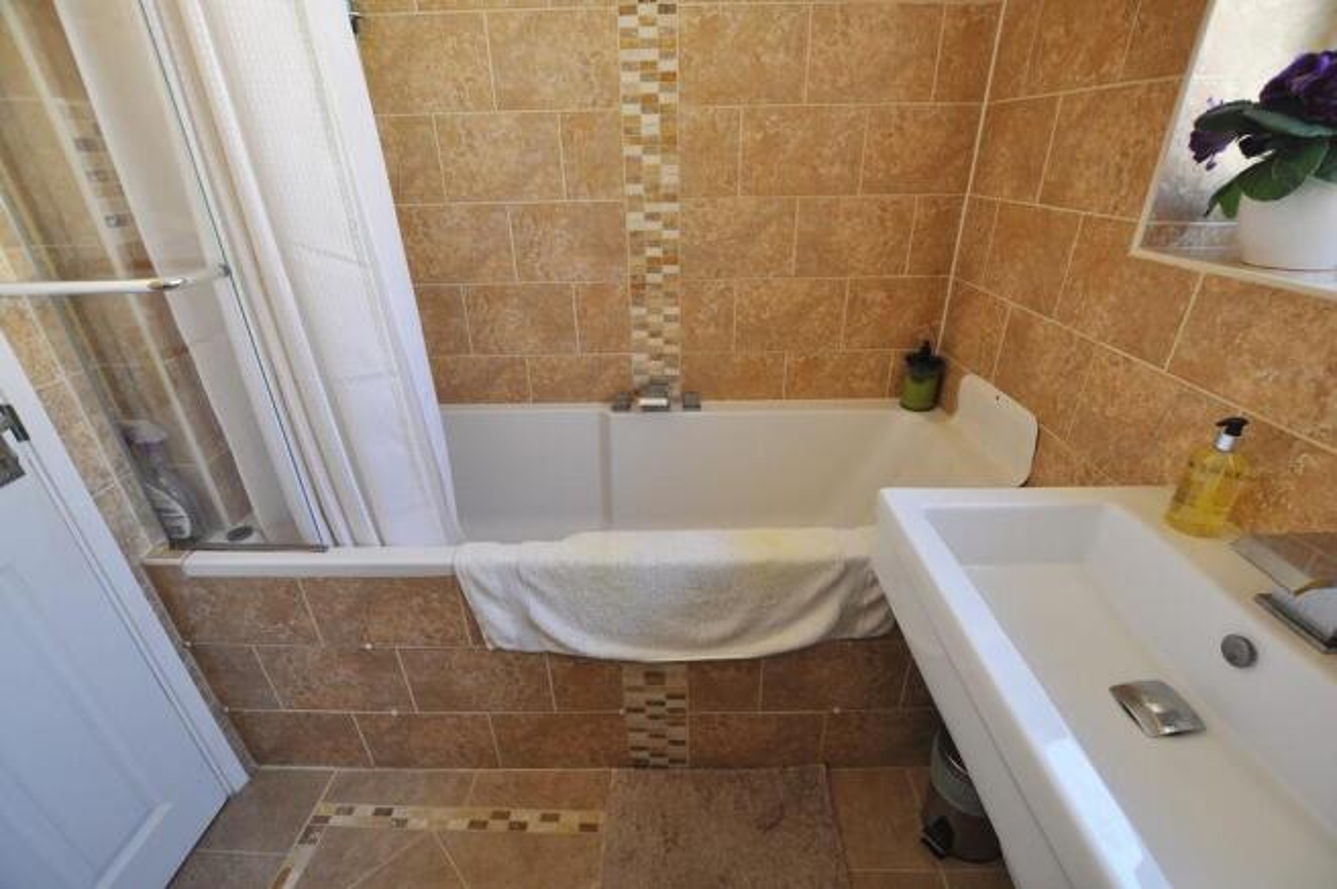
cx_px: 668
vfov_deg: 77.2
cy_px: 444
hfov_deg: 100.4
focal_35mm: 15
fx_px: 557
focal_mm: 10
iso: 500
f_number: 4
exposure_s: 1/60
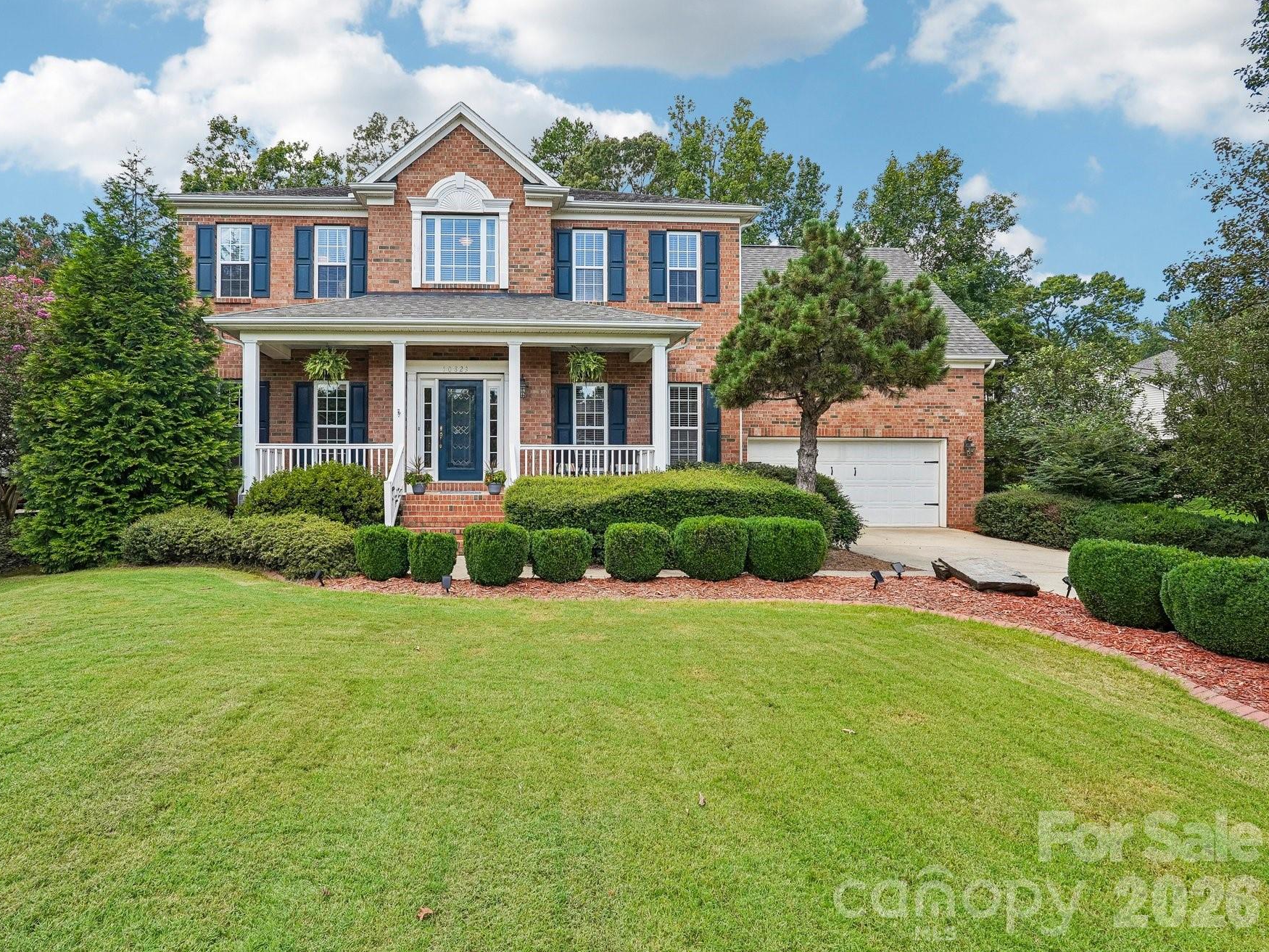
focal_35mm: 19
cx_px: 527
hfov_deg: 85.2
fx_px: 681
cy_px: 459
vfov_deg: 69.9
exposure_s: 1/250
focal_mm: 16.5
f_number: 8
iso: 400
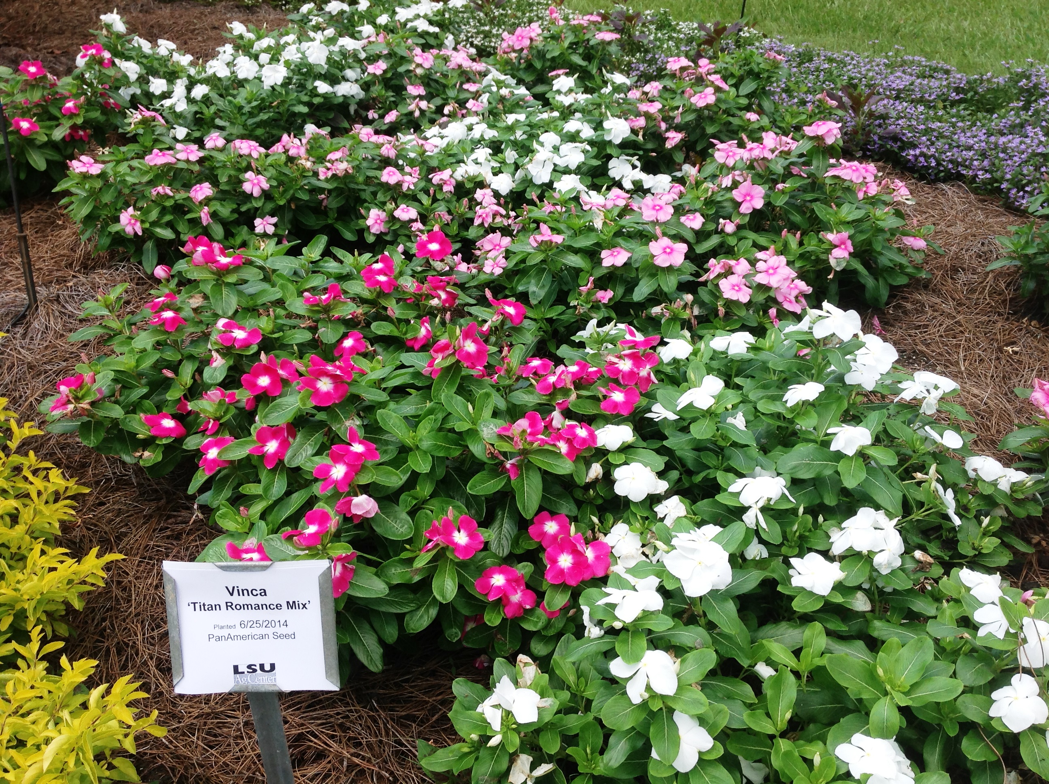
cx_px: 524
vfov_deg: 40.6
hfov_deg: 52.7
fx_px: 1059
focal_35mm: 35
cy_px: 392
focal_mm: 4.28
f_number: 2.4
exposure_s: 1/916
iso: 50
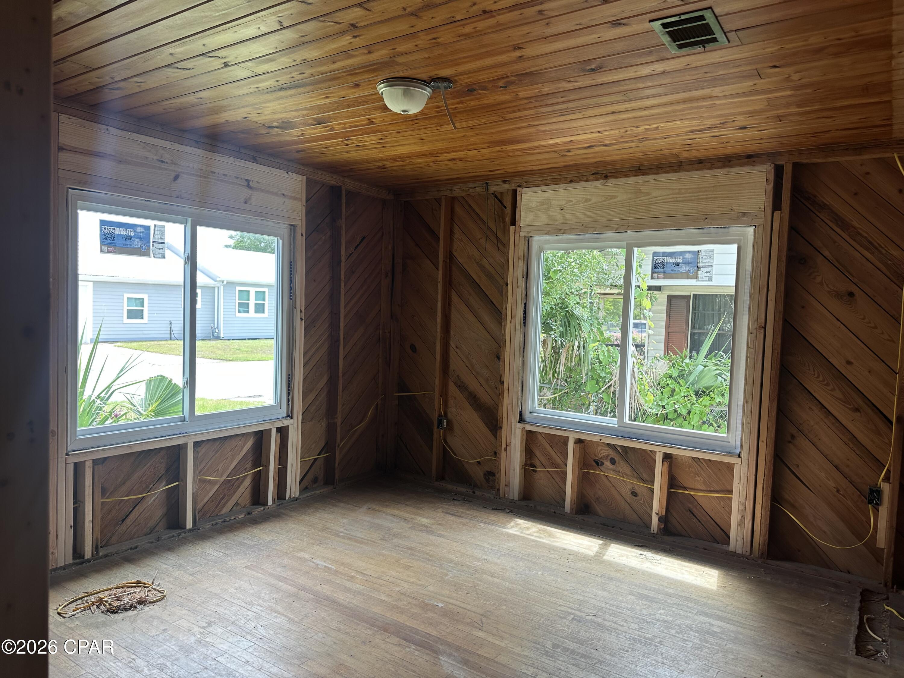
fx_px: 627
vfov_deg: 56.8
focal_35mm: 24
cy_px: 339
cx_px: 452
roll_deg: -2.1
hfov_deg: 71.6
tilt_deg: -3.4
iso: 64
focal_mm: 6.86
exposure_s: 1/131
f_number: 1.78
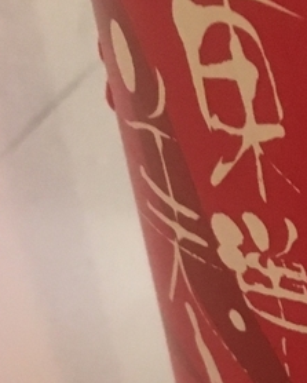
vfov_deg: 15.1
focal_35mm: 122
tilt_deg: -35.9
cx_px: 577
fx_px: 1383
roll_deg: +0.0
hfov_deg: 11.6
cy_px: 485
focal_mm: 4.15
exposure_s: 1/15
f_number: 2.2
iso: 200
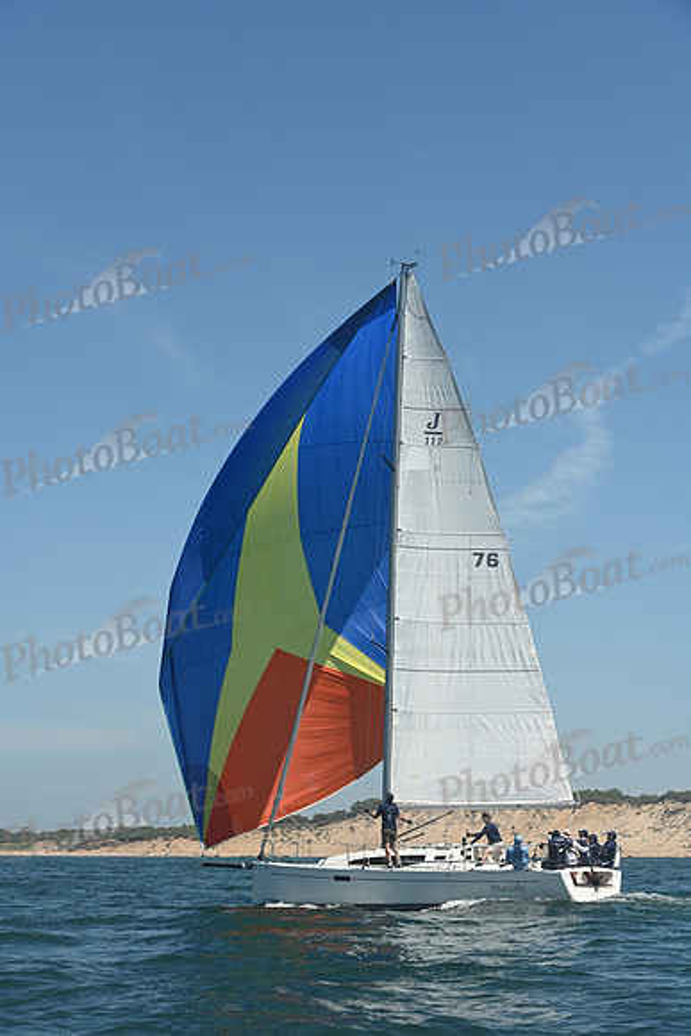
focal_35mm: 70
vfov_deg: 28.8
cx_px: 346
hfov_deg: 19.5
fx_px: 2014
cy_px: 518
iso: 320
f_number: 8
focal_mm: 70
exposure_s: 1/1000
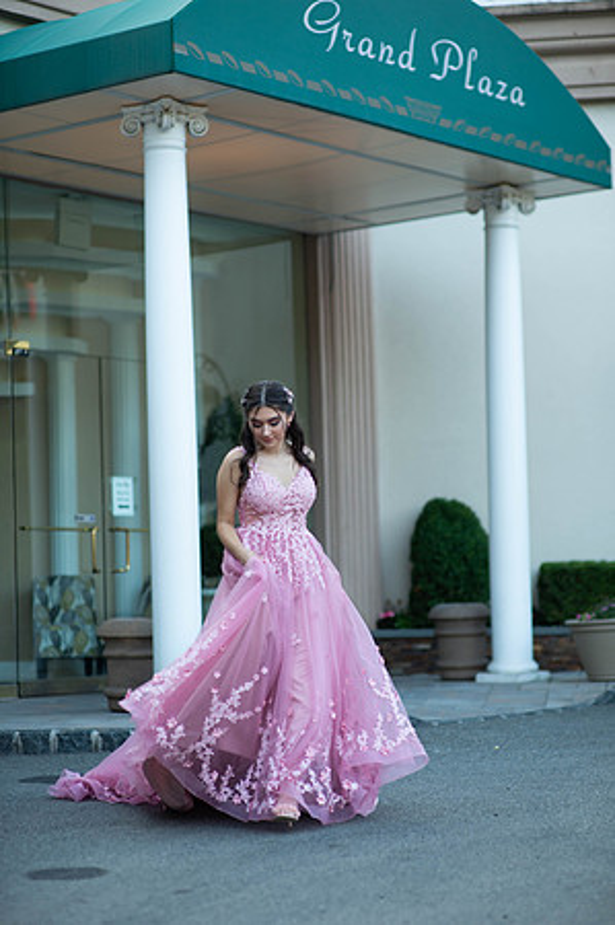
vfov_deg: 23.9
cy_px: 462
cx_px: 308
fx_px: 2183
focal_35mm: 85
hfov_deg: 16.0
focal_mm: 85
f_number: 2
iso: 250
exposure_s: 1/640
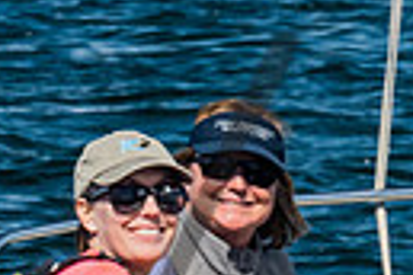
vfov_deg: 1.7
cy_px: 151
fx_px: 9418
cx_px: 837
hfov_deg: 2.5
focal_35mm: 821
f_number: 10
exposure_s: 1/400
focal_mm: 97
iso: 400
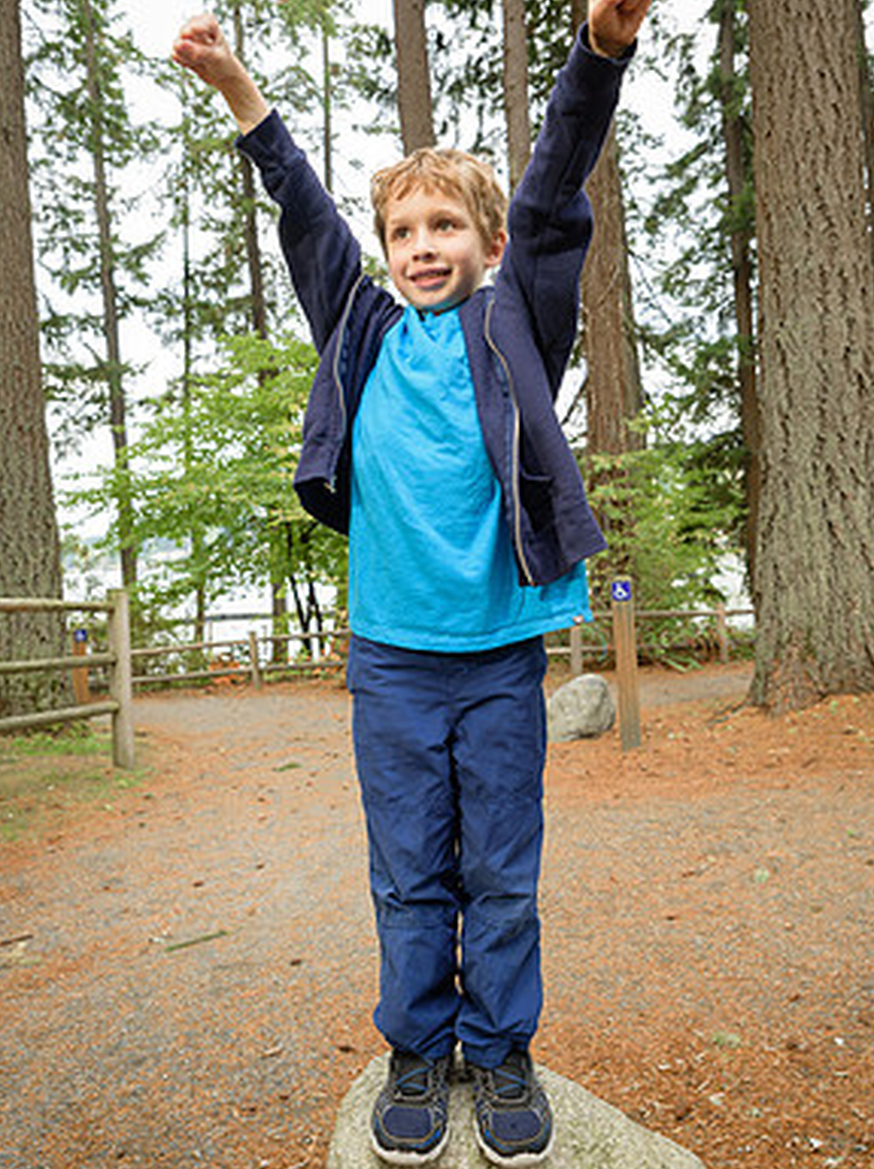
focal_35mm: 27
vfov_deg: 65.1
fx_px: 910
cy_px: 507
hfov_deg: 51.3
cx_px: 434
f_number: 5.6
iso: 200
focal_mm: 24
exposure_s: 1/50
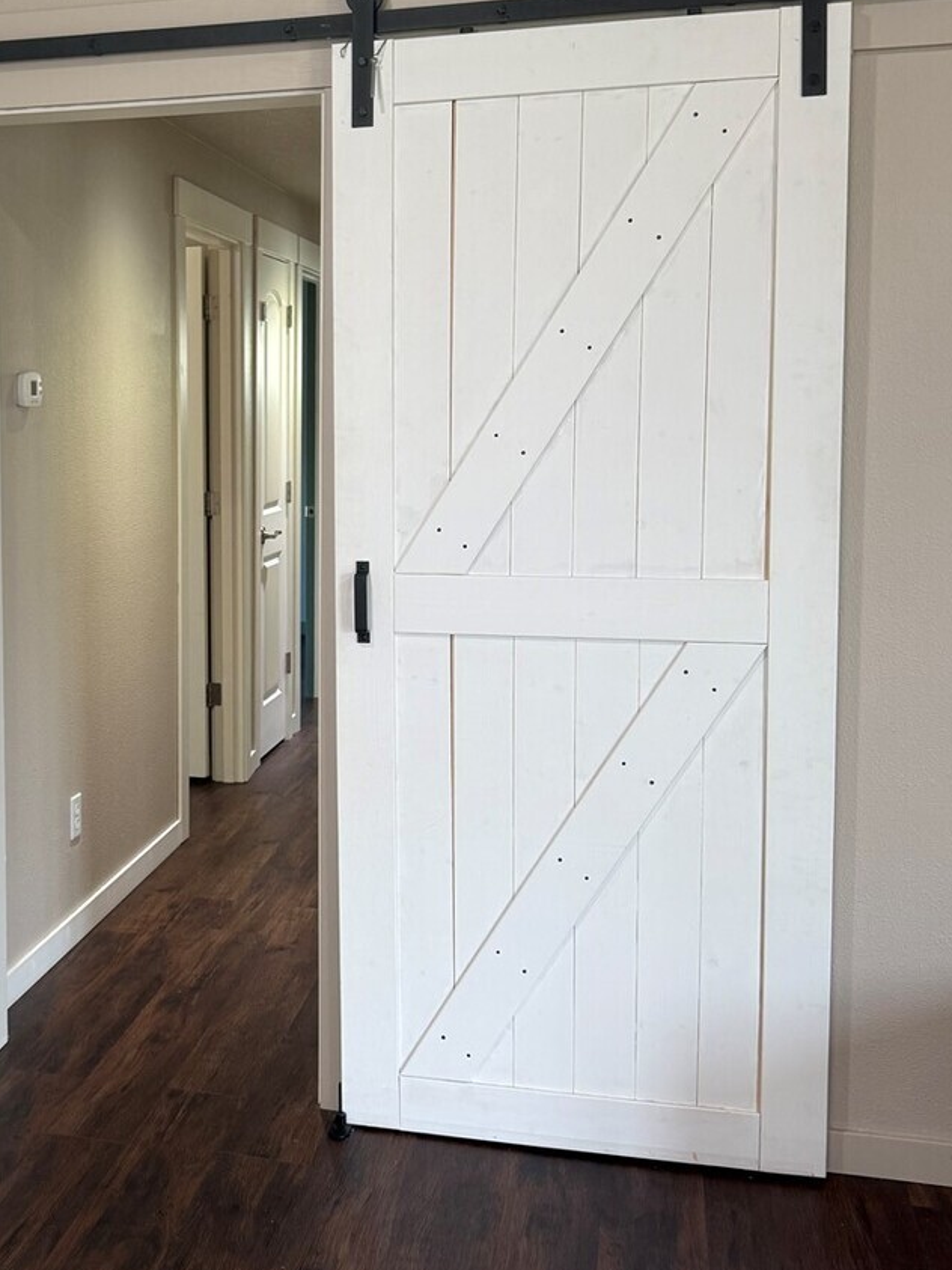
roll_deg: -0.2
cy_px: 545
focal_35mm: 41
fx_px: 1504
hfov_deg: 34.2
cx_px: 209
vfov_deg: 45.7
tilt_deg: -5.9
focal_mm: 6.76
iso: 160
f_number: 1.78
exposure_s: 1/120
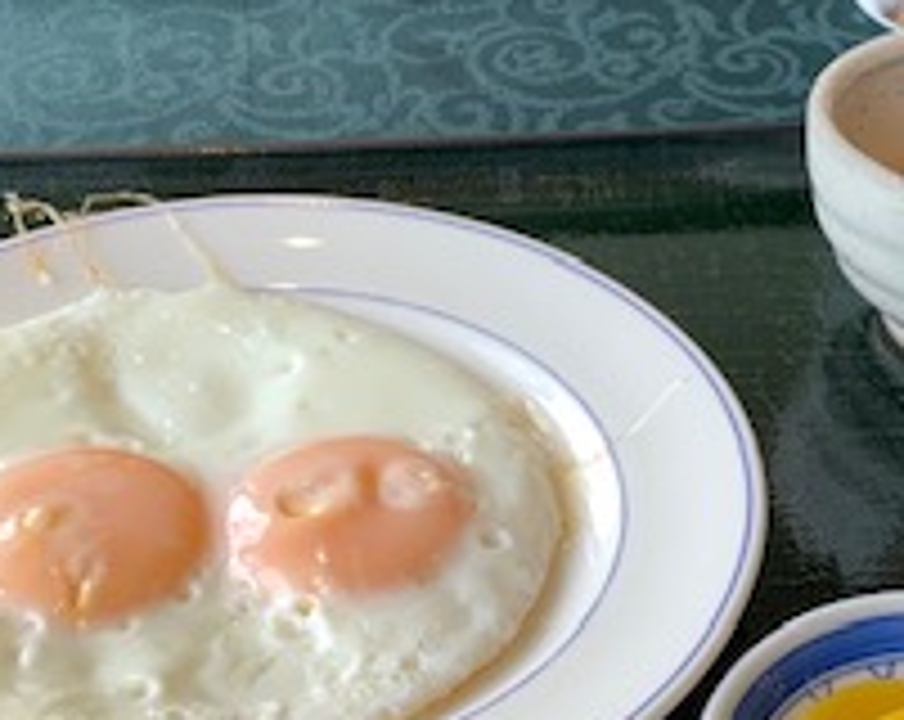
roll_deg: -2.0
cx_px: 621
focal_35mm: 81
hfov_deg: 23.5
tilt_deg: -38.7
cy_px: 446
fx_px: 2163
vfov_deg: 18.9
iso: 25
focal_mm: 4.25
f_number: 1.8
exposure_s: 1/112
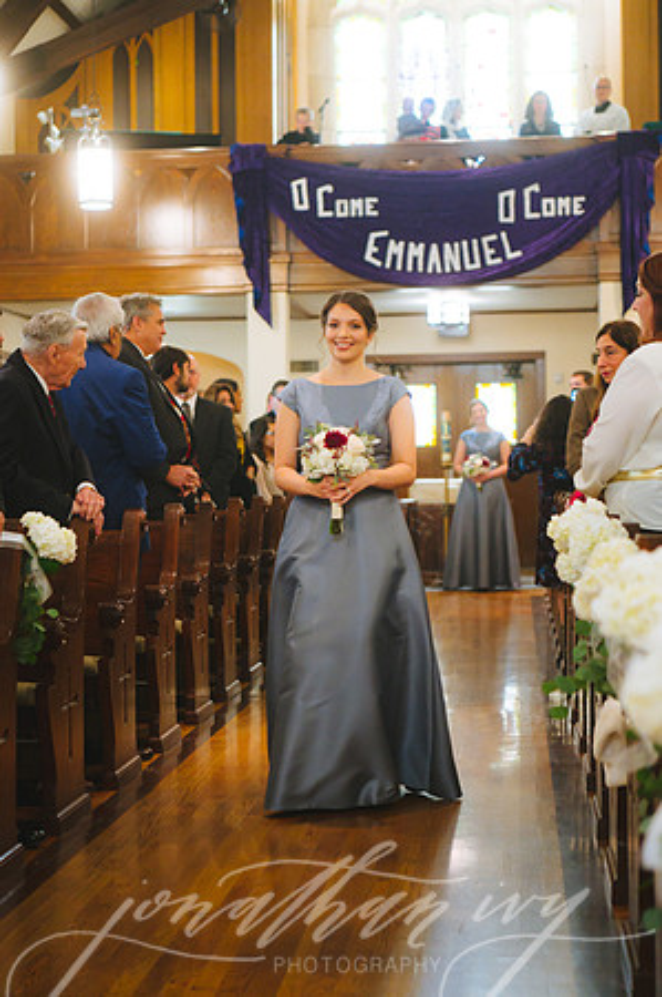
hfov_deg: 19.4
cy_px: 498
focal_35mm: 70
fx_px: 1935
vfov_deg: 28.9
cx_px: 331
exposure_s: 1/160
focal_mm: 70
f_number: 2.8
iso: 2500
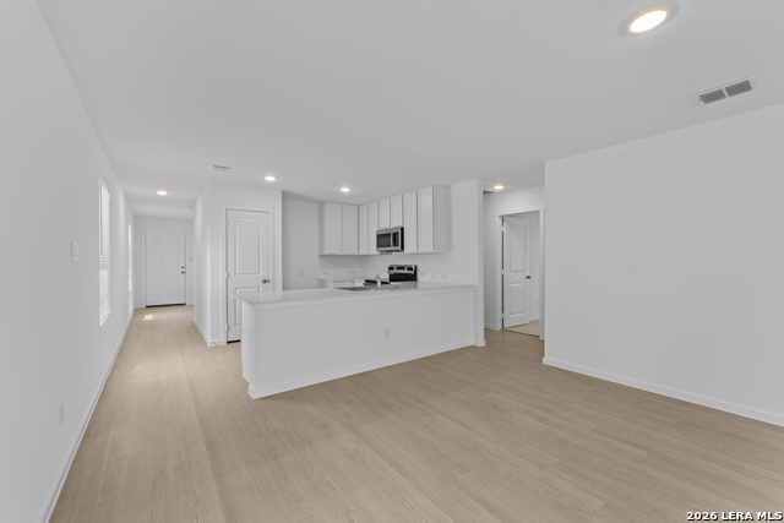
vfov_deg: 81.2
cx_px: 392
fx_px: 305
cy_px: 262
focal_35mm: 14
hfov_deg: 104.2
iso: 400
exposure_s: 1/8
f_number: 11
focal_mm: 14
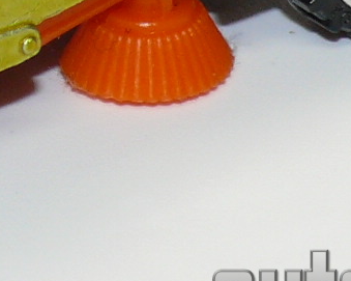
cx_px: -27
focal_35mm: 451
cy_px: -234
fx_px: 4684
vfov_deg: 3.4
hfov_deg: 4.3
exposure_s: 1/30
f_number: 4
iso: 100
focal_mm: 13.2
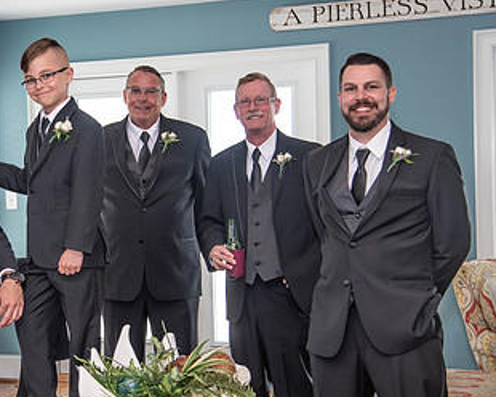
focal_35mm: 86
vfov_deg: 17.9
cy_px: 220
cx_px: 85
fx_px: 1262
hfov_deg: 21.9
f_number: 4
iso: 200
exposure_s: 1/125
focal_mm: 46
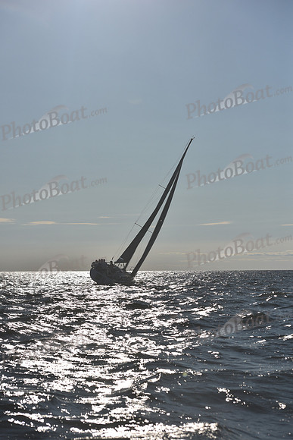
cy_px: 220
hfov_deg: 16.7
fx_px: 1000
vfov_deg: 24.8
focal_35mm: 82
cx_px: 146
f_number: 5.6
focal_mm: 82
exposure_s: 1/5000
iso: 250
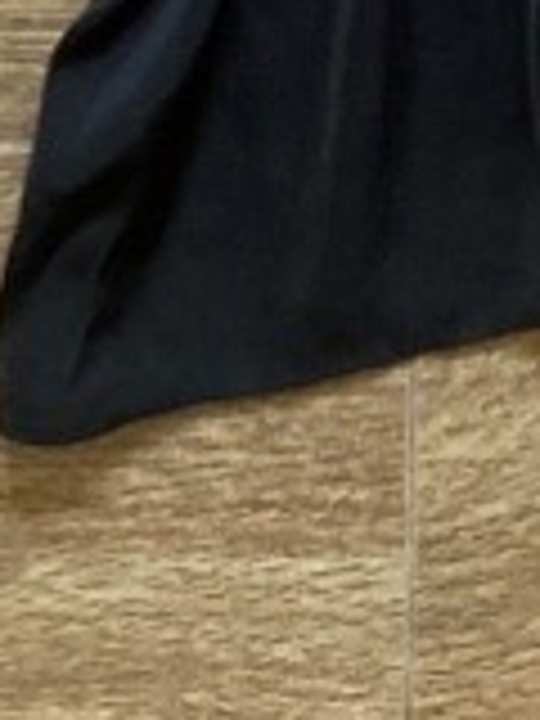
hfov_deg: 8.9
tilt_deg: -86.6
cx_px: 882
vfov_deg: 10.4
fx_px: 3370
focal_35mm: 162
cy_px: -1035
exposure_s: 1/60
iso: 200
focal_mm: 4.25
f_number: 1.8
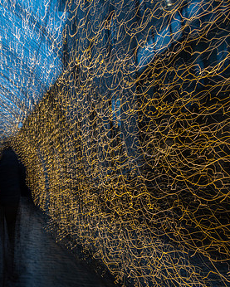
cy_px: 142
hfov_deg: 31.9
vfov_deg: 42.0
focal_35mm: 44
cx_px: 9
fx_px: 374
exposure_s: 1.3
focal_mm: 28
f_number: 22
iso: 31
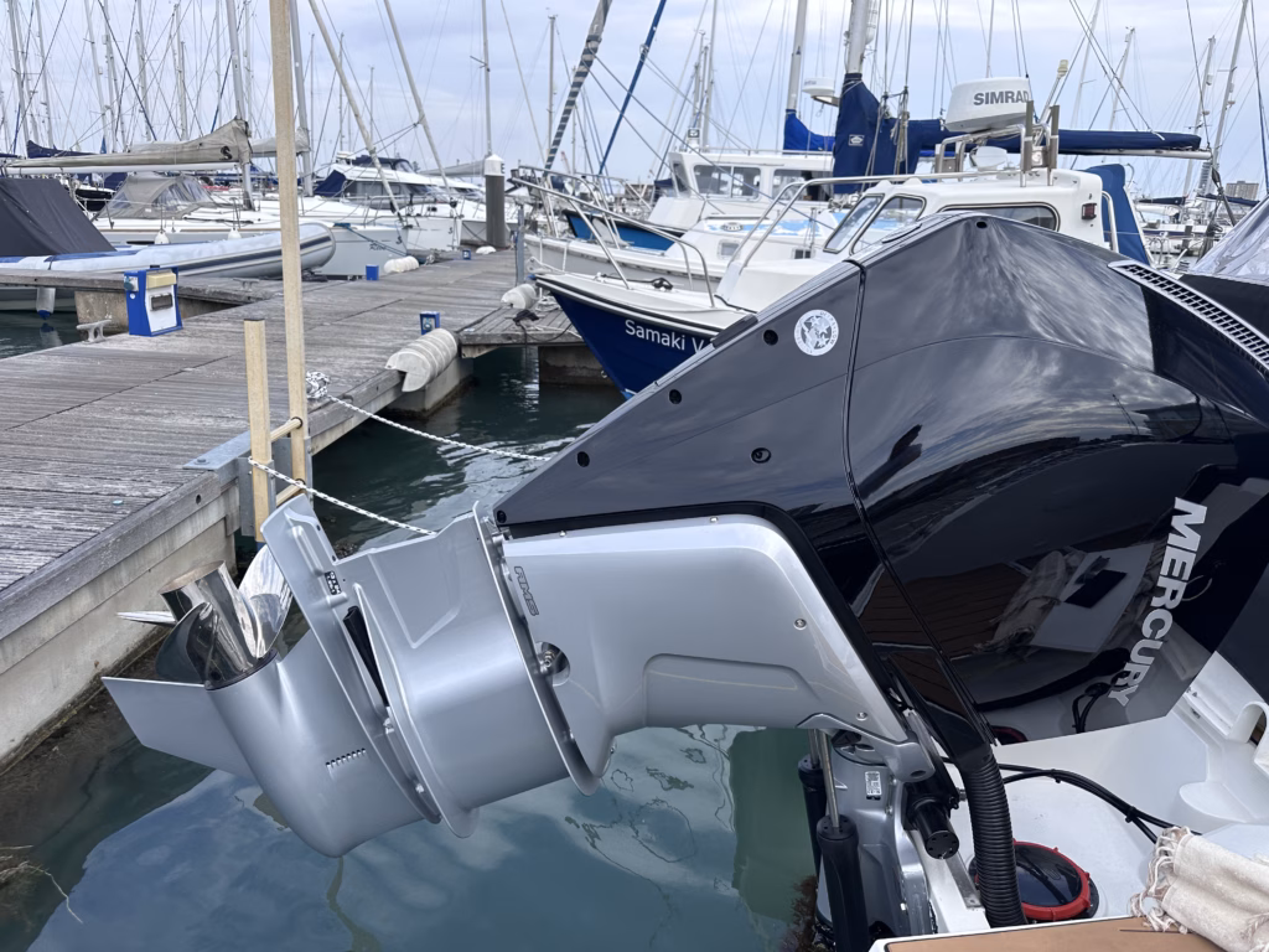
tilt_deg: -16.9
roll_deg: -2.0
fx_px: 880
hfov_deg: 71.6
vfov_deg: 56.8
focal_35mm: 24
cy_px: 476
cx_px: 634
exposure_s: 1/2028
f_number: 1.78
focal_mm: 6.86
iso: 80
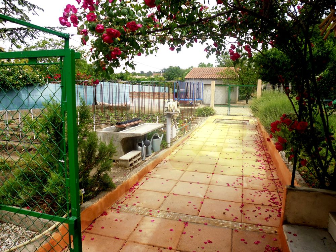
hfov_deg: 71.6
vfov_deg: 56.8
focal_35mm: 24
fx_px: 233
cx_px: 168
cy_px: 126
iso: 100
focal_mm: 4.3
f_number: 2.8
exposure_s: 1/500
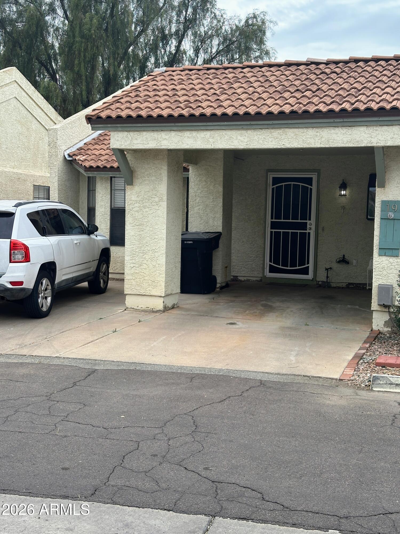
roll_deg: -1.7
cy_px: 267
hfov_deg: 30.3
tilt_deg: -1.6
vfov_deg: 39.7
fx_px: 740
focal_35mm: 48
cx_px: 200
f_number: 1.78
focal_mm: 6.86
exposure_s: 1/1199
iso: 64
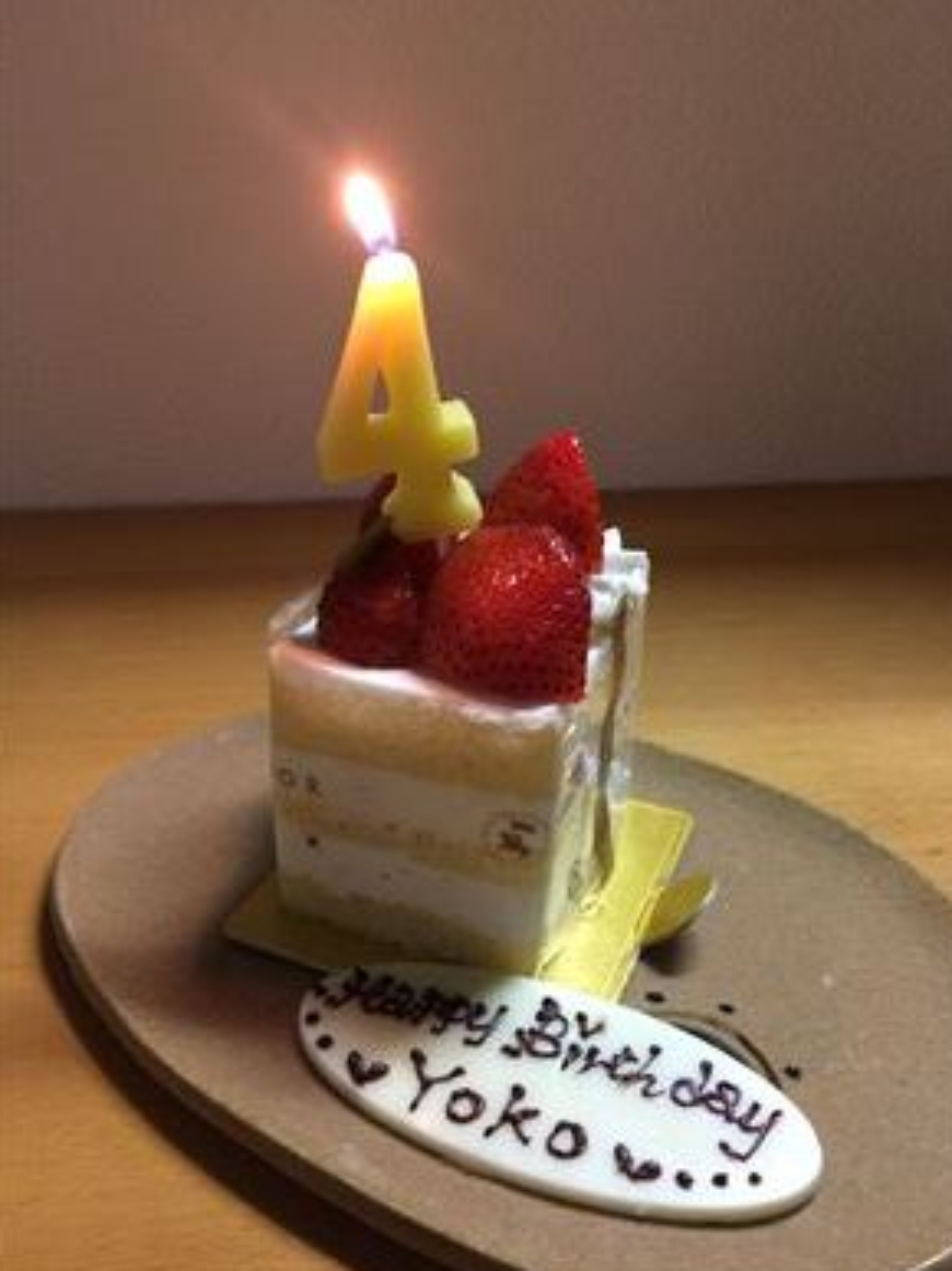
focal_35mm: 30
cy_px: 624
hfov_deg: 46.8
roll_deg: +0.0
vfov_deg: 60.0
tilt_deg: -29.7
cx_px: 489
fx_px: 1101
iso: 320
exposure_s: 1/20
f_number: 2.2
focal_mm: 4.15
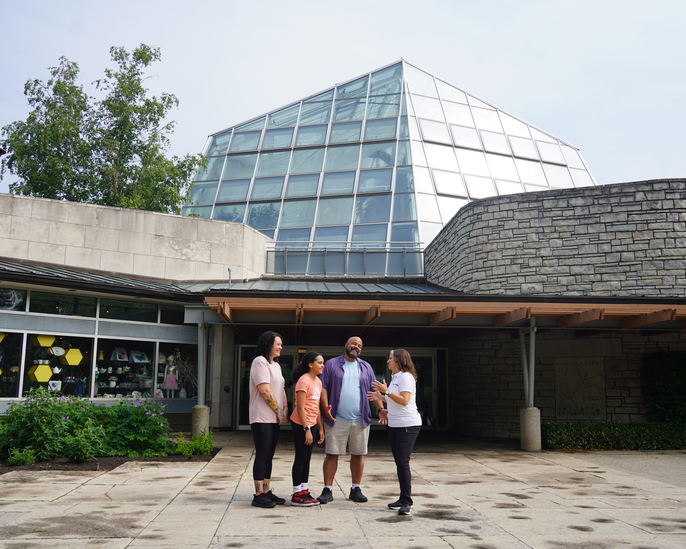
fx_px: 690
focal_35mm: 34
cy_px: 275
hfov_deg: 52.8
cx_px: 348
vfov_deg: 43.4
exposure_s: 1/400
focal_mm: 30
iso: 100
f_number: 5.6
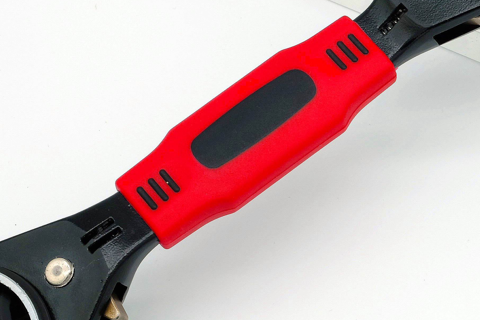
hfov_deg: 14.7
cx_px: 450
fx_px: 1840
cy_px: 120
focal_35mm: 138
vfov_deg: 9.9
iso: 200
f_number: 13
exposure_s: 1/50
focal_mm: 34.3
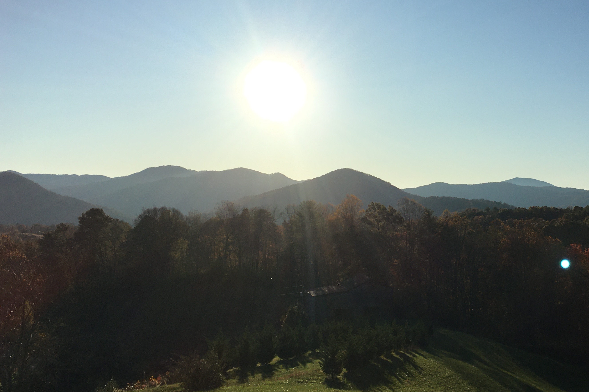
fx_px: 752
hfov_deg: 41.9
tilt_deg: +3.1
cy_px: 176
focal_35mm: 46
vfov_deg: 29.2
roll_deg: -0.2
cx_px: 416
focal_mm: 4.15
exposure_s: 1/3205
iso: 25
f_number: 2.2
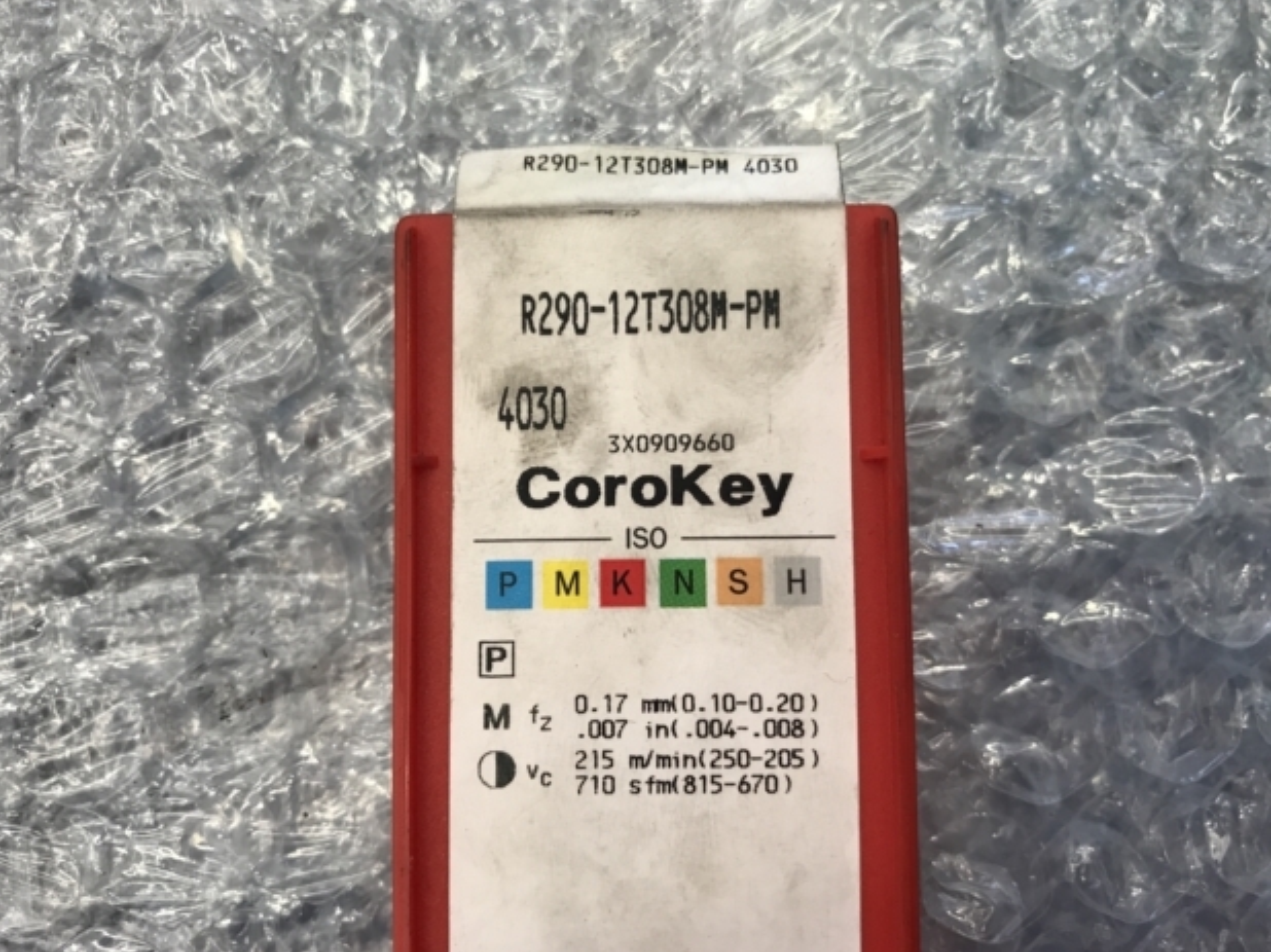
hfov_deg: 61.7
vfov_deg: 48.2
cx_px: 625
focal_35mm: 29
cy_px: 481
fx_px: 1064
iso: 25
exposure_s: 1/40
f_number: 1.8
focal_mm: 3.99
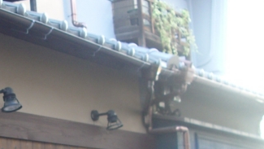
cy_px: 161
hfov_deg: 22.0
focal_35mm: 94
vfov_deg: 12.7
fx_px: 658
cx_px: 15
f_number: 2.6
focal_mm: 5.8
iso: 100
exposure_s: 1/80
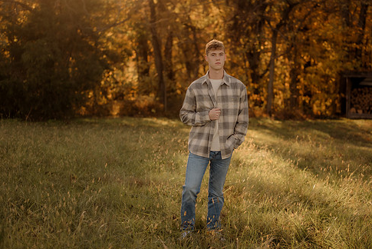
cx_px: 200
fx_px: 682
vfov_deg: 20.6
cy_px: 138
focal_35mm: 66
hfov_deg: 30.5
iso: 250
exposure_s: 1/1250
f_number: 1.8
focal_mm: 50
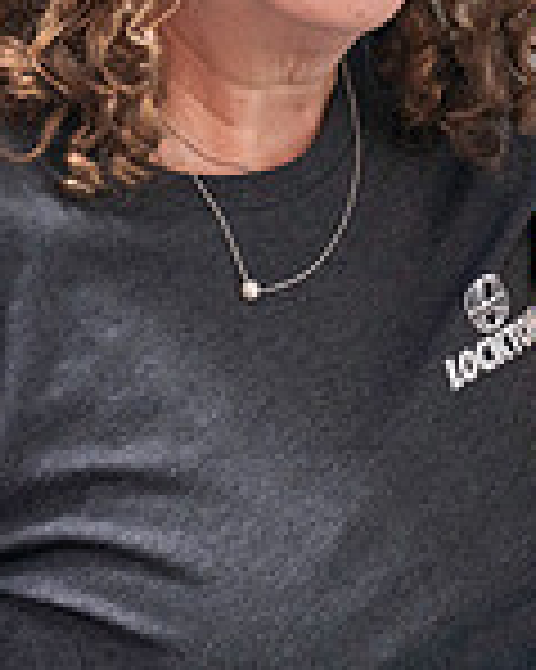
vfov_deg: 11.9
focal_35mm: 161
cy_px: 70
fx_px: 3196
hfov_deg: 9.5
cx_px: 536
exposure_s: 1/320
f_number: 4
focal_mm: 44
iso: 1600
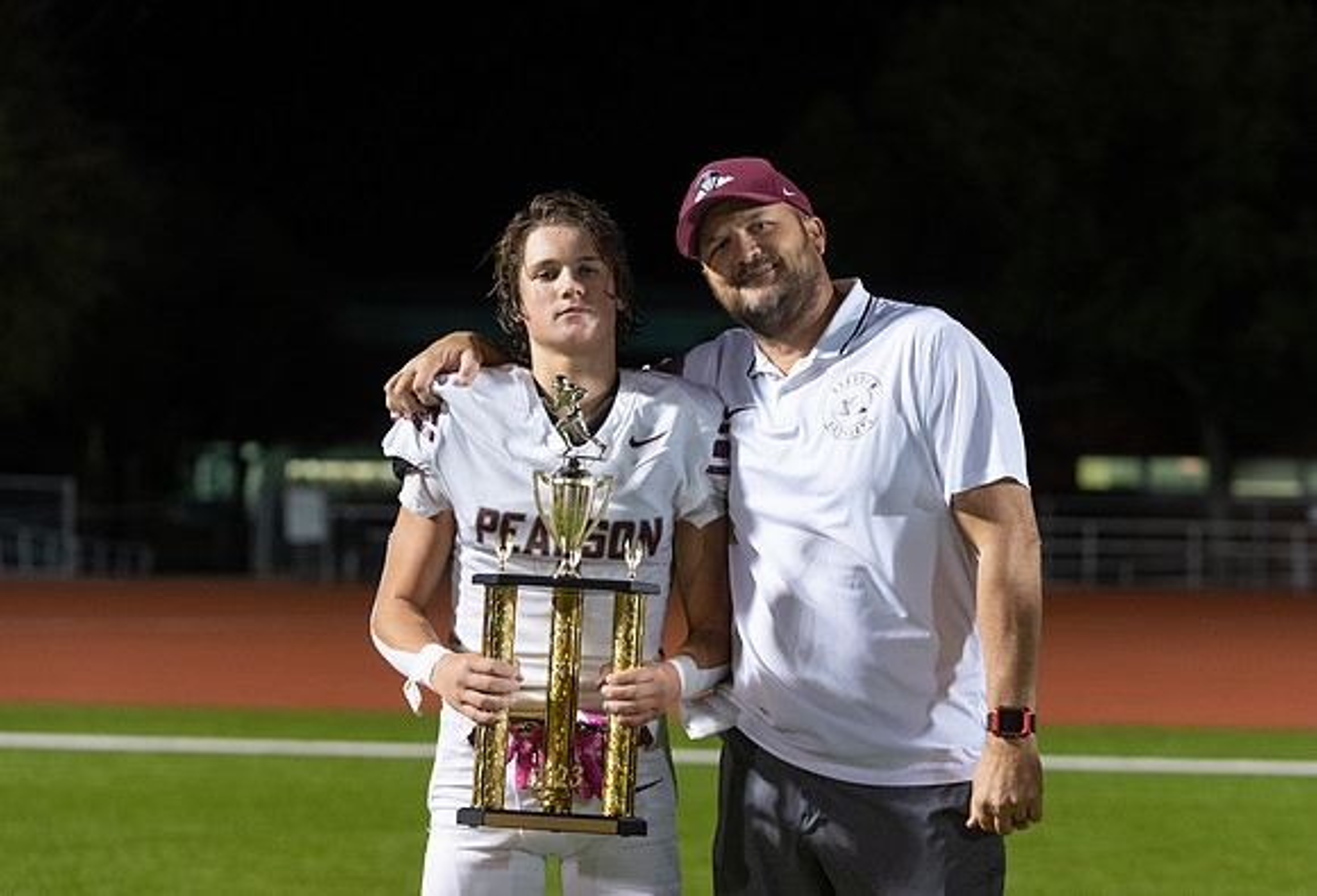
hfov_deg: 19.2
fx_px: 3896
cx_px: 711
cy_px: 474
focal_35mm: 106
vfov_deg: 13.1
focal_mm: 94
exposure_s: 1/320
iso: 4000
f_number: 3.5
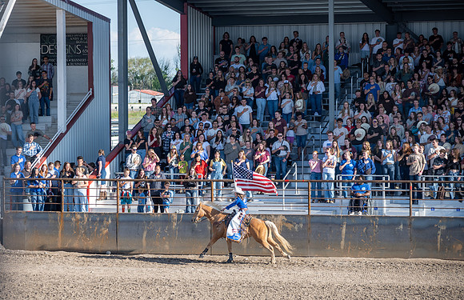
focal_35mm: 131
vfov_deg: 10.3
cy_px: 136
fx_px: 1672
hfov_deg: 15.8
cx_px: 215
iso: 125
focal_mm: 120
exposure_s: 1/800
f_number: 4
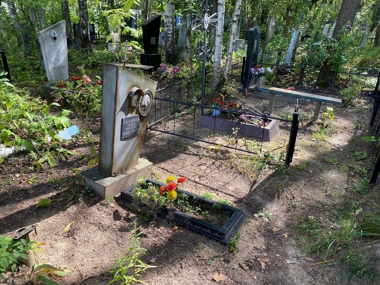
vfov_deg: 53.1
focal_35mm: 26
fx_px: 285
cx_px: 190
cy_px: 142
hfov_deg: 67.3
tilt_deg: -18.9
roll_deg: +3.1
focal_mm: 4.25
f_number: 1.8
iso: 32
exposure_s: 1/308
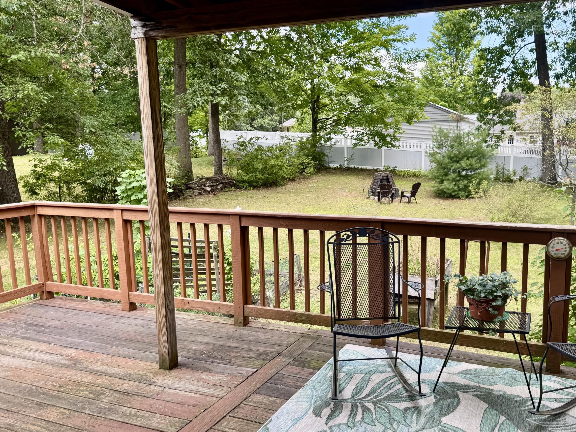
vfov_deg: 45.4
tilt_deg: -9.1
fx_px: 516
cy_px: 241
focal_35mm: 31
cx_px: 348
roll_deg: +0.5
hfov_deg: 57.9
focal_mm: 6.76
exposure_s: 1/488
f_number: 1.78
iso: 80
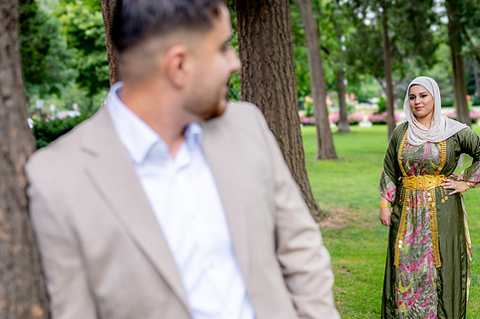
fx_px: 600
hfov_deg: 43.5
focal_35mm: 45
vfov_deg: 29.8
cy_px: 183
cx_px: 272
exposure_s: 1/1000
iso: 200
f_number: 2
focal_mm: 35
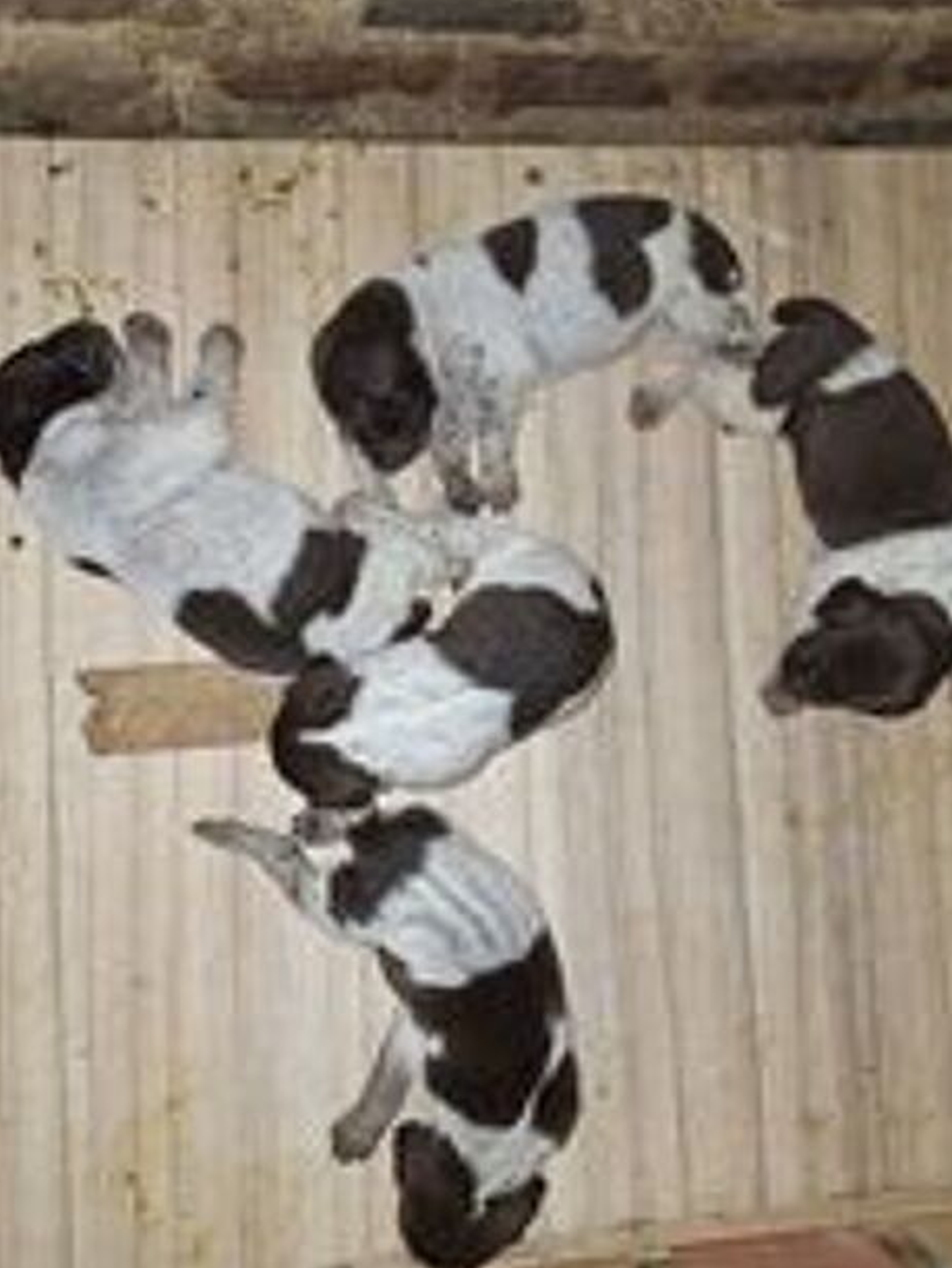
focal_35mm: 24
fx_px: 880
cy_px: 616
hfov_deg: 56.8
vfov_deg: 71.6
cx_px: 478
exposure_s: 1/50
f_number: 1.8
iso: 125
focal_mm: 5.54
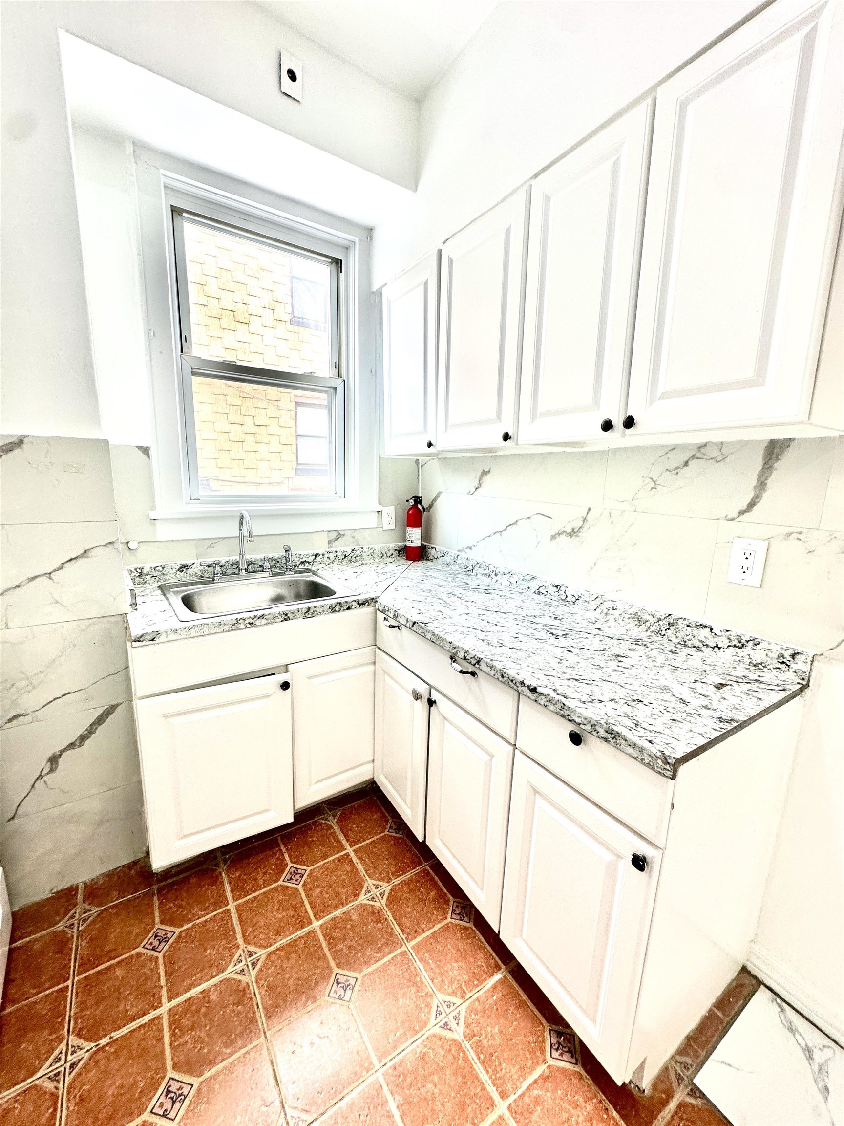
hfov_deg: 85.7
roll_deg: -1.7
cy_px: 563
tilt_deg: -10.8
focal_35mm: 14
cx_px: 422
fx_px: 455
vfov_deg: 102.1
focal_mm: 2.22
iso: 80
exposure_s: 1/120
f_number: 2.2
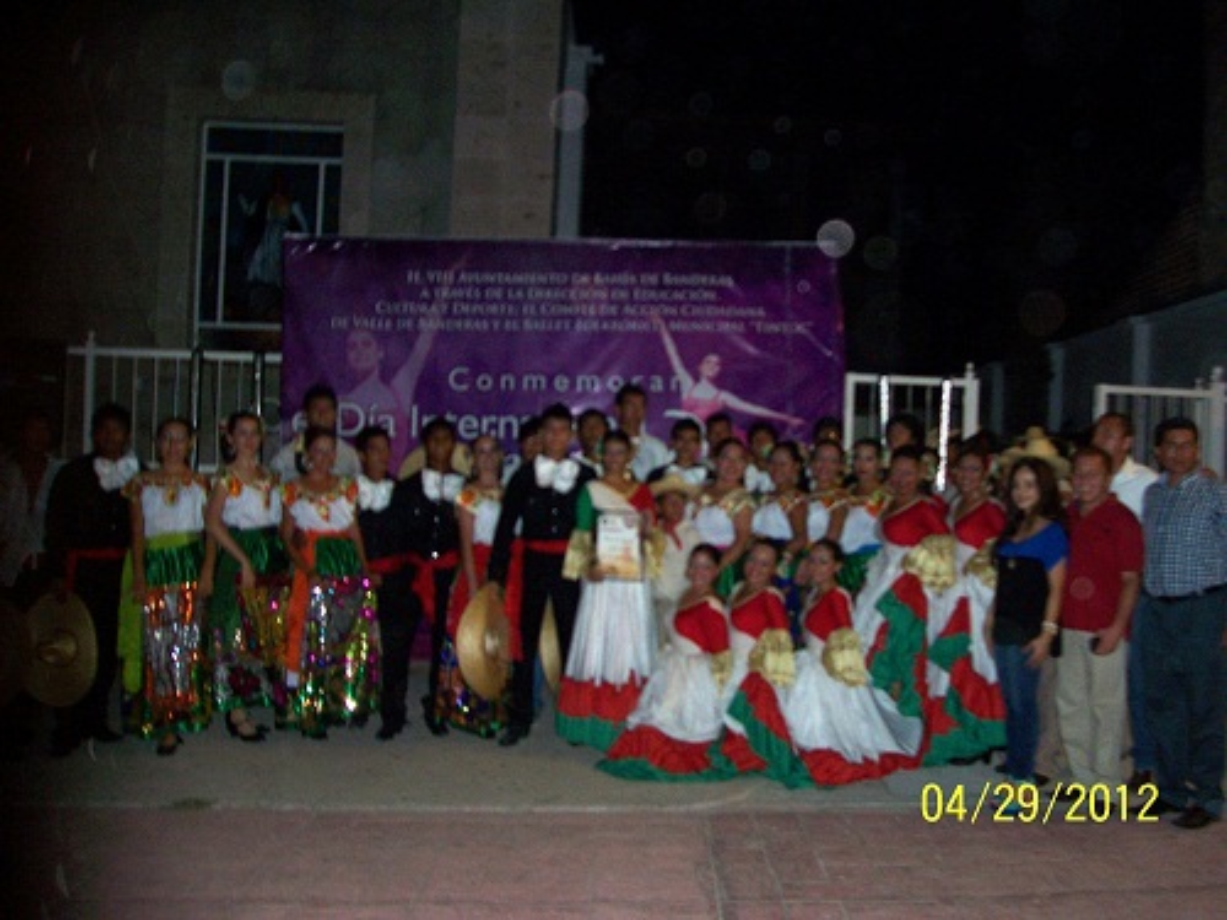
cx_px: 614
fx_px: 1205
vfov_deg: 41.8
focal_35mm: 34
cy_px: 460
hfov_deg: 54.0
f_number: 2.7
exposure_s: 1/60
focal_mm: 5.6
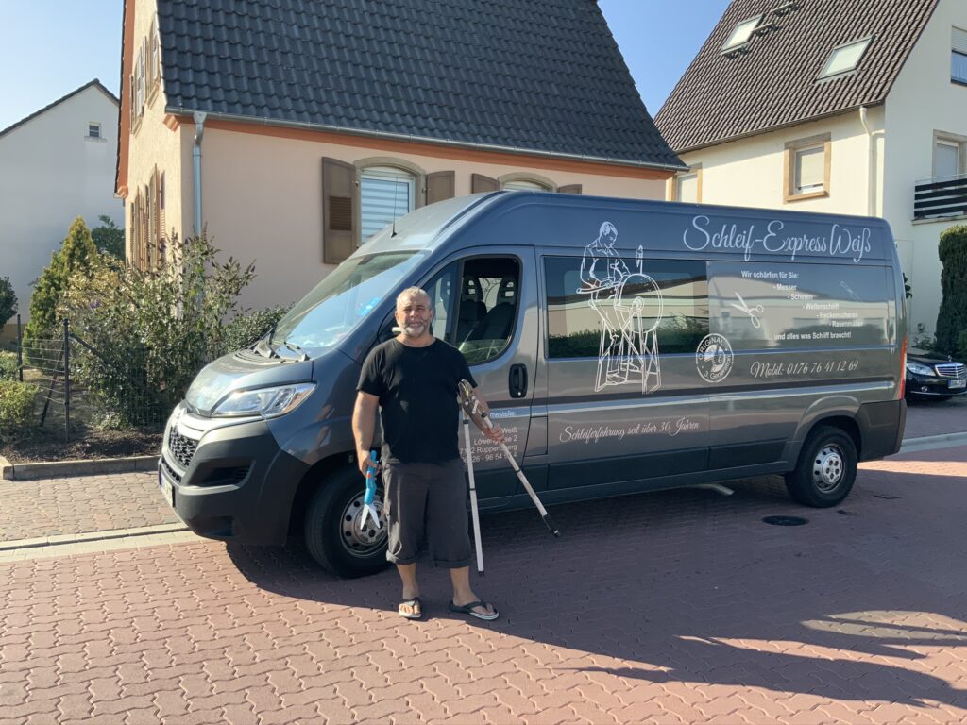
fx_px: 810
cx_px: 484
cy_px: 362
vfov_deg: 48.2
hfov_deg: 61.7
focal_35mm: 29
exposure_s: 1/759
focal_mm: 3
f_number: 1.8
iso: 16
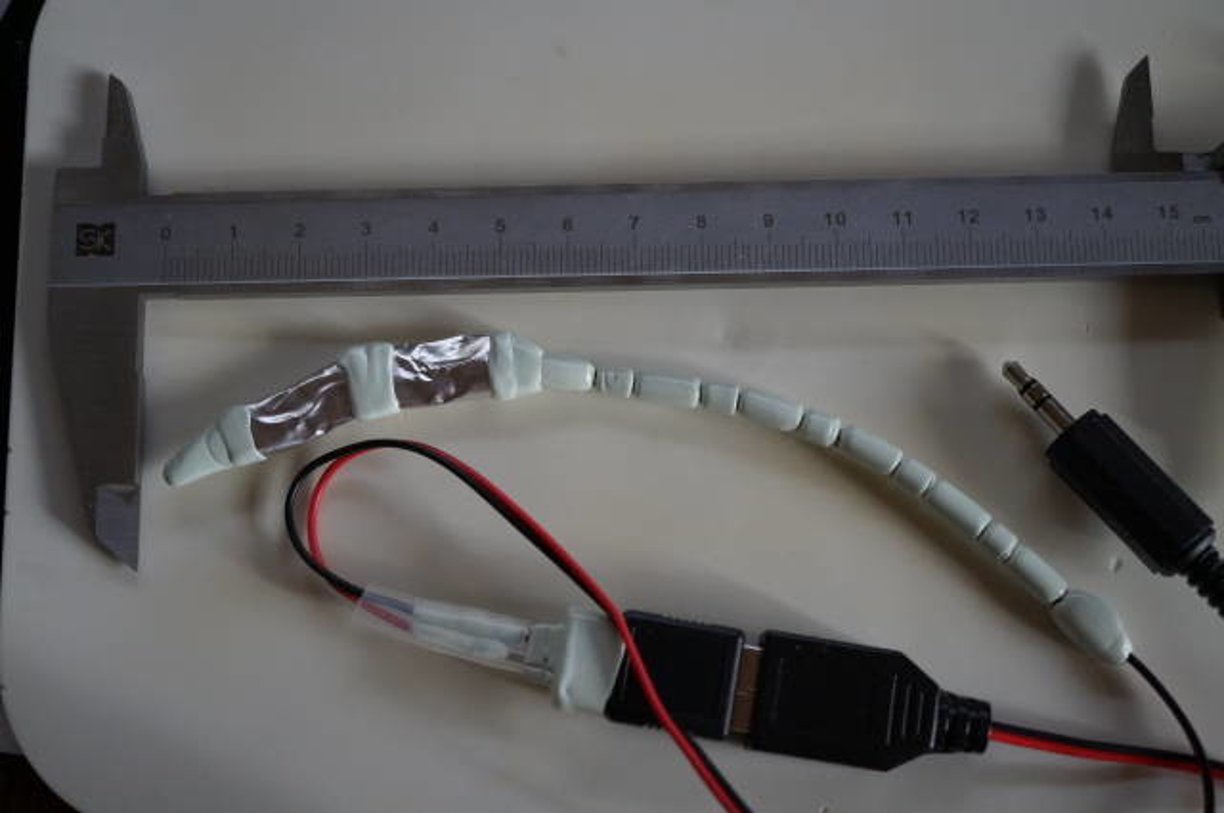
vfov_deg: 29.8
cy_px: 406
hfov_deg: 43.7
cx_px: 612
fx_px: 1528
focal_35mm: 45
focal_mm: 30
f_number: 4
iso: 1250
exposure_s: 1/160
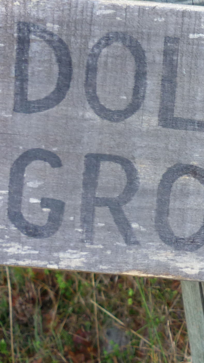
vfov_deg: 25.3
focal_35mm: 84
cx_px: 286
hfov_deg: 13.7
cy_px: 149
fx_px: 808
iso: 80
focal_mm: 5.5
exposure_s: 1/60
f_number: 2.8
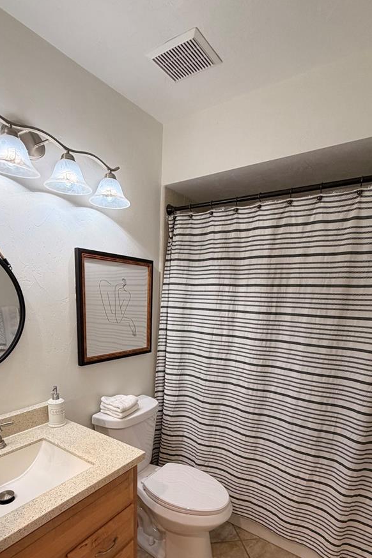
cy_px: 369
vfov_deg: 81.4
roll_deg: -2.1
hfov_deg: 61.6
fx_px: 310
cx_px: 159
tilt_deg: -13.4
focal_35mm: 20
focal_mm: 2.22
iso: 200
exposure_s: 1/120
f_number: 2.2
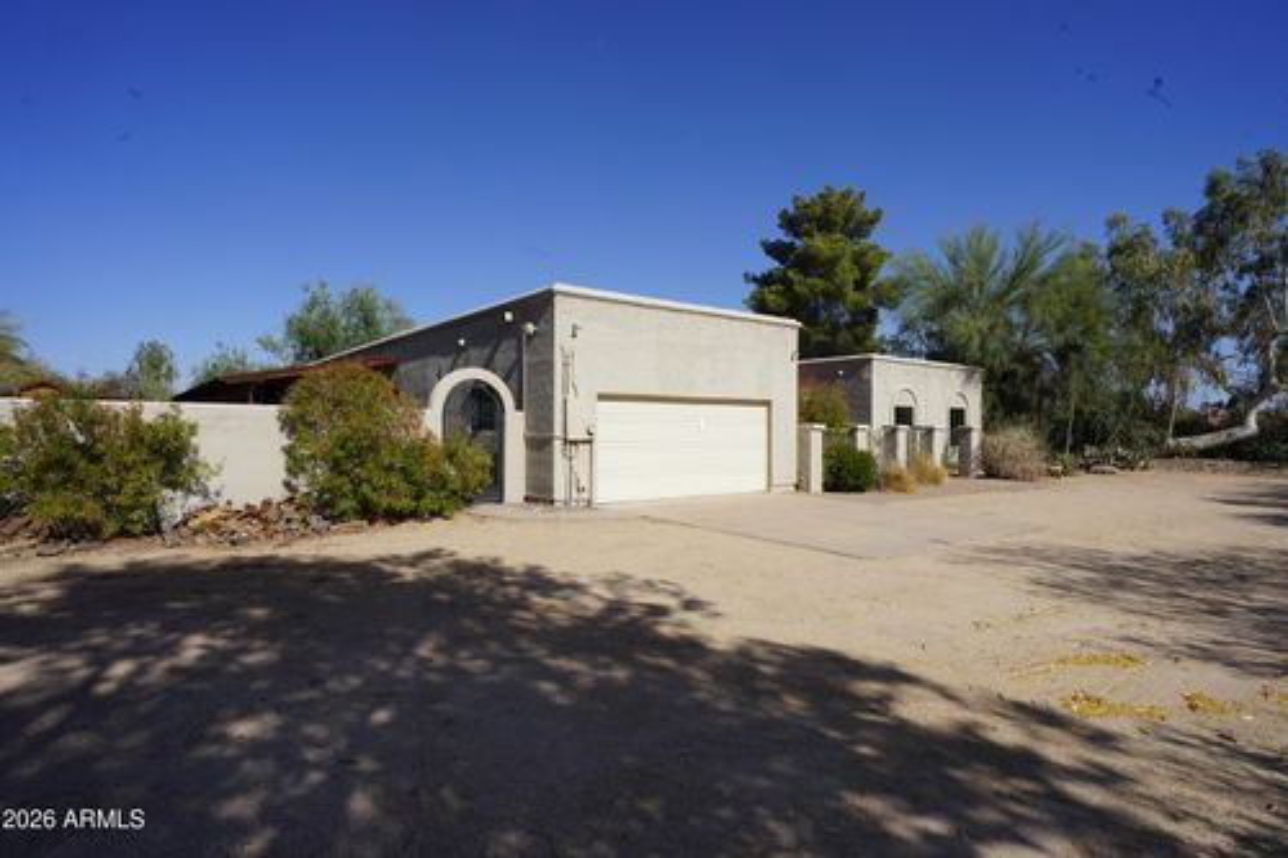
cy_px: 429
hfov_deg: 84.0
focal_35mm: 20
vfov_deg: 61.9
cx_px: 644
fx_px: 715
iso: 100
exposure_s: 1/160
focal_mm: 20
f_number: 14
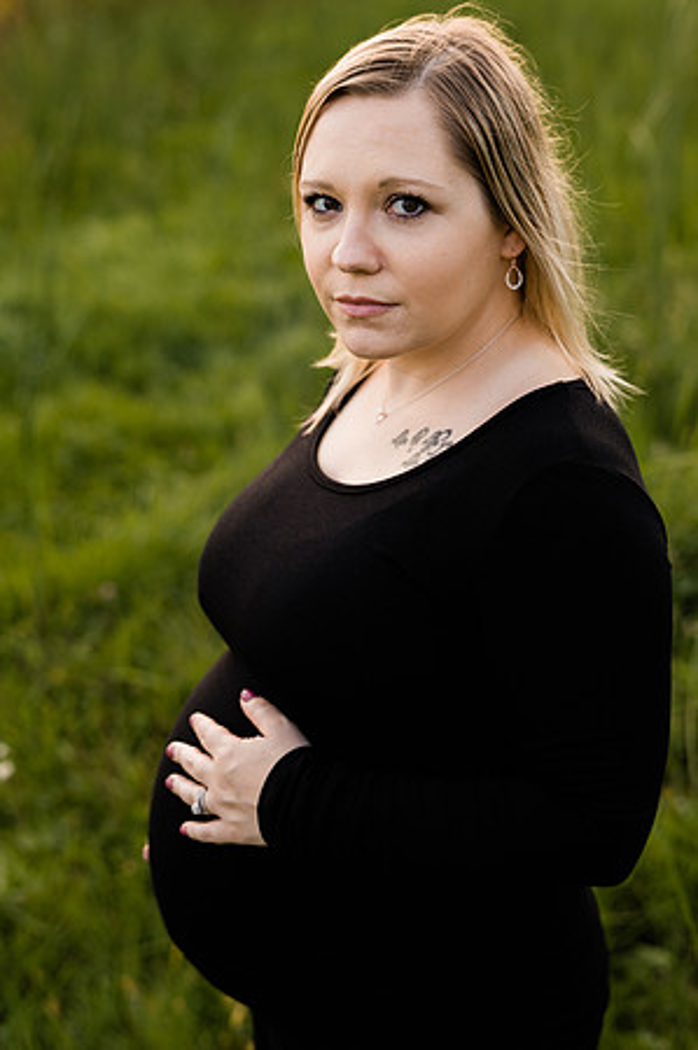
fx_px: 1691
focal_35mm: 58
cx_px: 349
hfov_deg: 23.3
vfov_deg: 34.5
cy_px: 525
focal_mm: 58
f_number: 3.2
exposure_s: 1/200
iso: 400
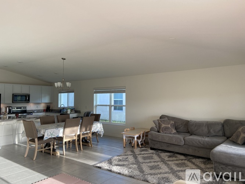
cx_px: 122
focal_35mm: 26
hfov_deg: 67.3
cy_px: 92
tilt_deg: +2.1
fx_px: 184
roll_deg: +0.2
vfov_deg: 53.0
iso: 50
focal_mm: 4.25
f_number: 1.8
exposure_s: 1/121
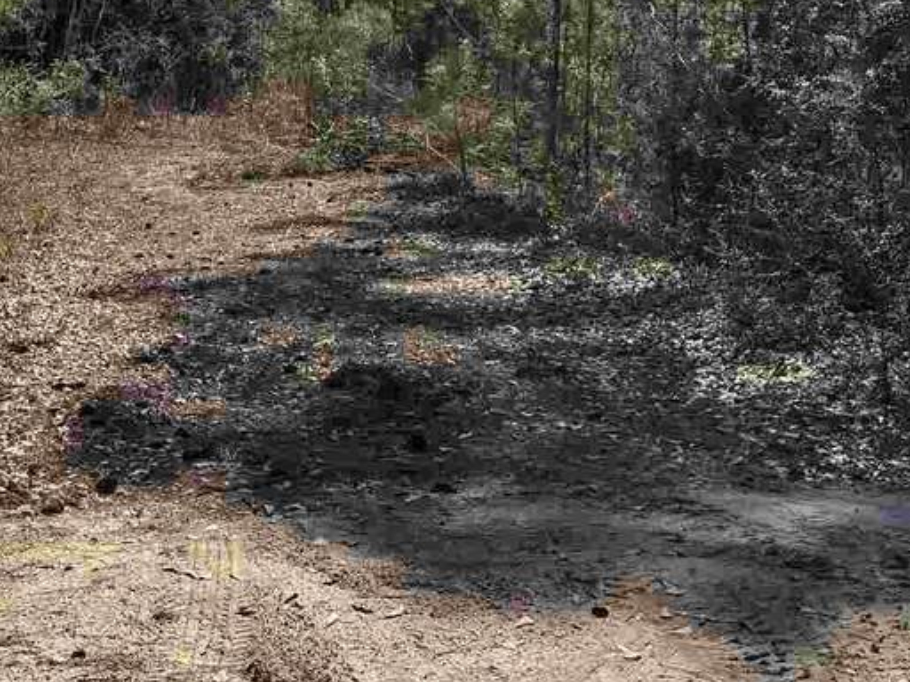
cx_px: 226
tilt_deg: -8.7
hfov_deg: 31.6
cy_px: 258
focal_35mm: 60
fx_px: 1577
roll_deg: +0.0
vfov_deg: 24.4
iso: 80
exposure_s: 1/2833
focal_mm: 6.76
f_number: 1.78
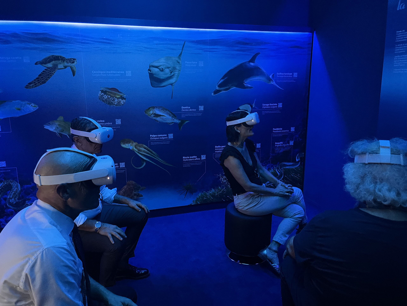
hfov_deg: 67.3
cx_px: 204
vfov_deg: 53.1
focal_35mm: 26
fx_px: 306
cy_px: 153
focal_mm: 5.1
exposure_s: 1/28
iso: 800
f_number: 1.6
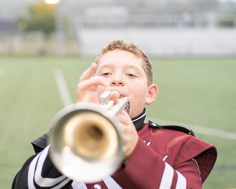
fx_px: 458
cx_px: 83
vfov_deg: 23.3
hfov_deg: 28.8
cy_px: 84
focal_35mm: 66
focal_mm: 50
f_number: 1.8
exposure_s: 1/160
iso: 100
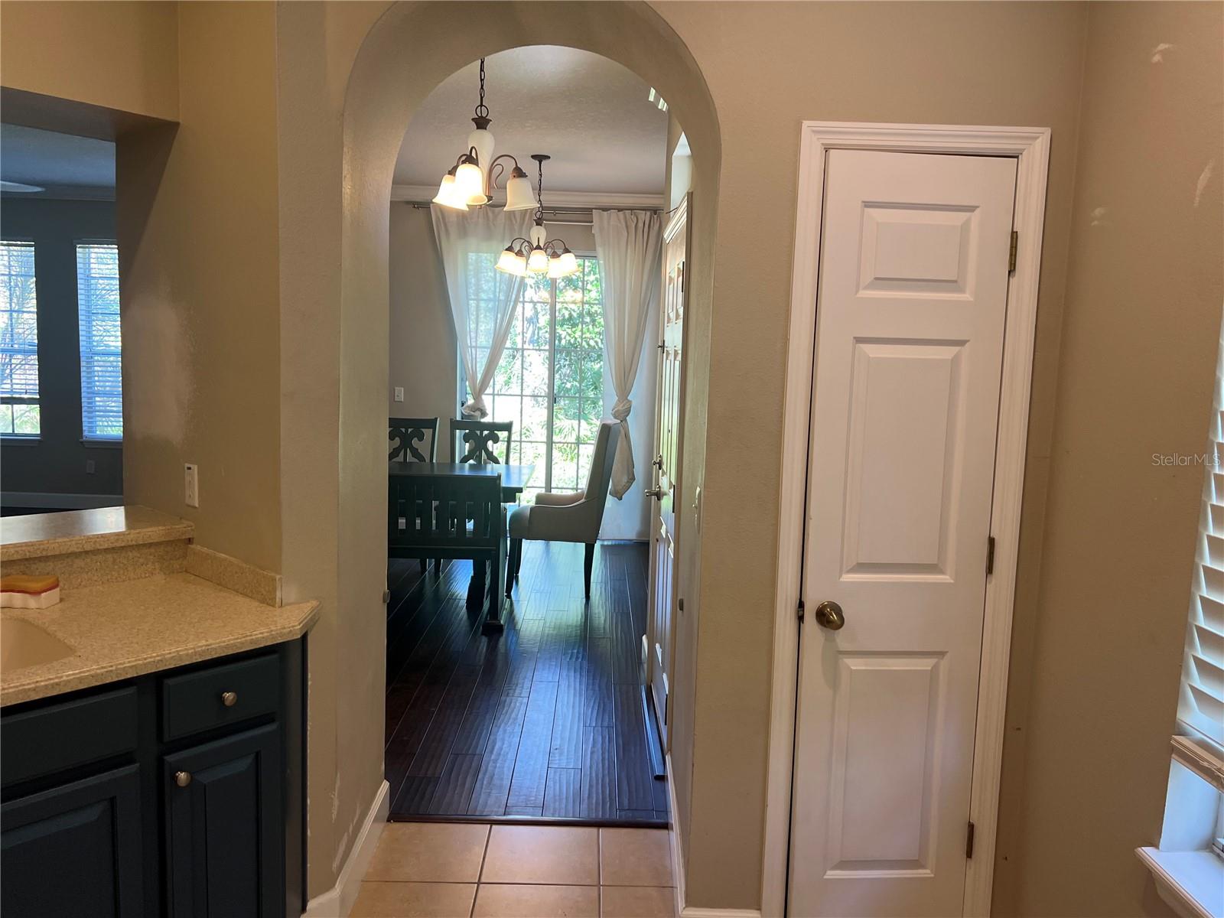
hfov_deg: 67.3
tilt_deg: -8.3
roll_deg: -2.1
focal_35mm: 26
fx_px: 919
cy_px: 459
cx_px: 612
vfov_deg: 53.1
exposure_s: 1/120
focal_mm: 5.7
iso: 125
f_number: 1.5
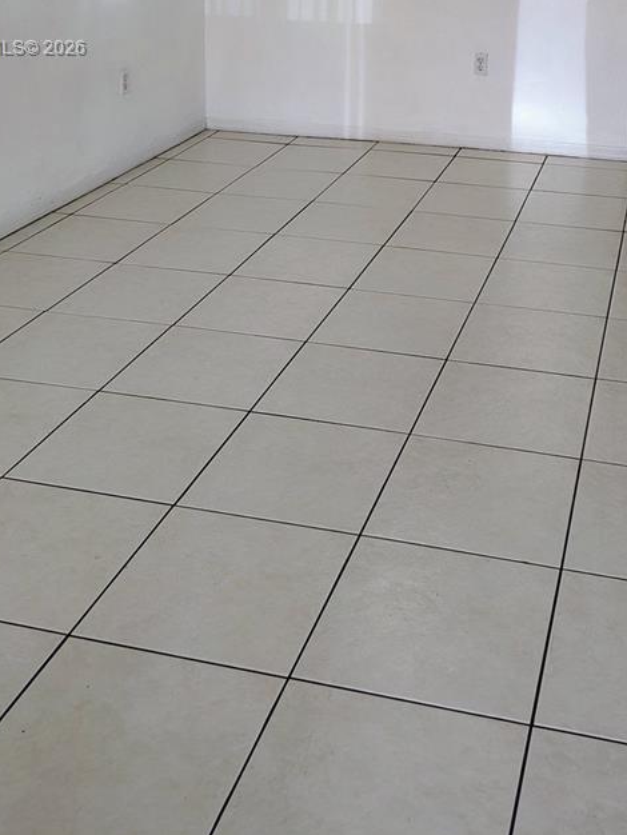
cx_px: 439
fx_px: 1110
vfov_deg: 37.8
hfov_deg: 31.2
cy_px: 49
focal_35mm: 46
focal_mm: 5.56
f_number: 1.8
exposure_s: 1/120
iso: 242
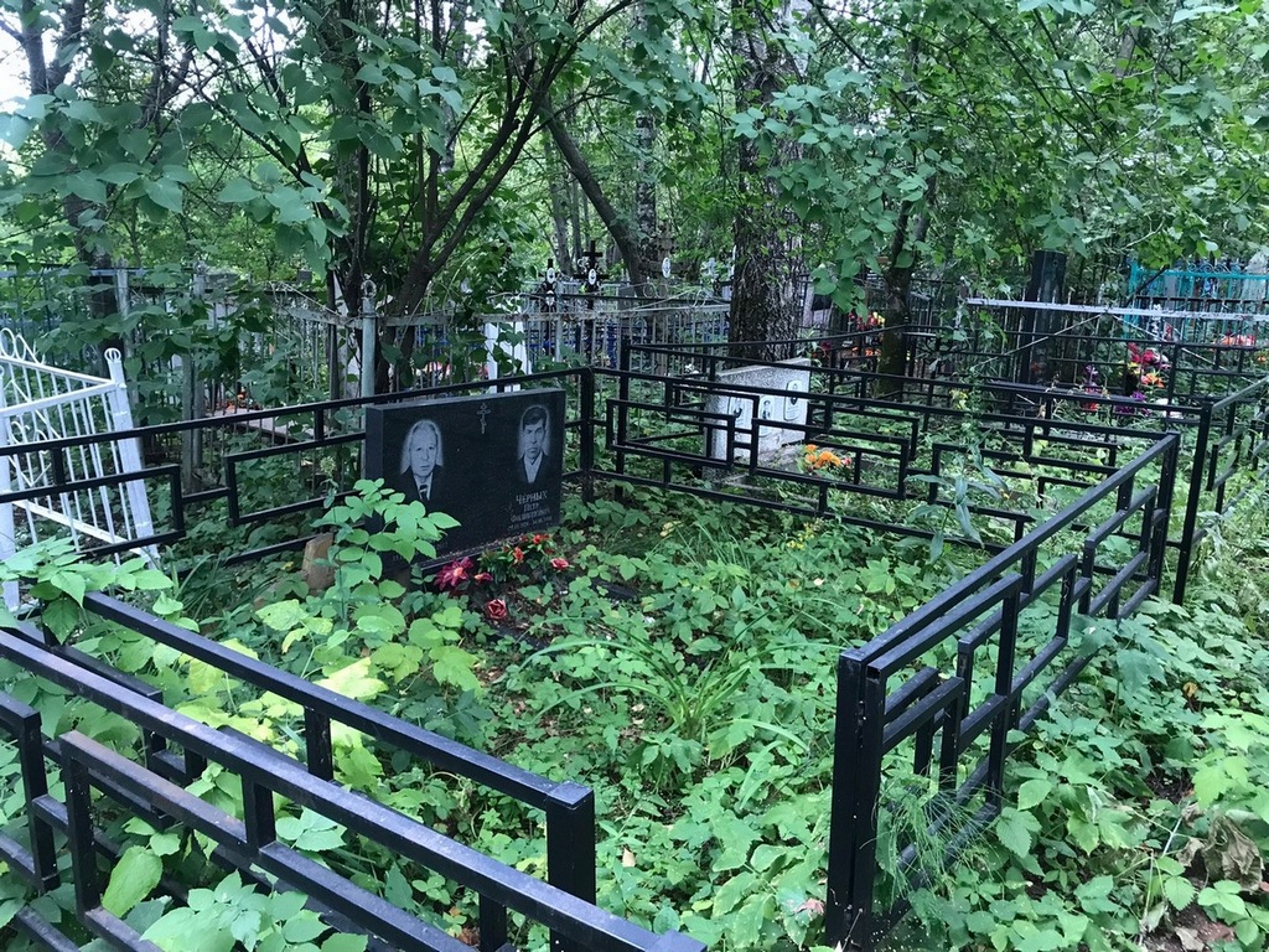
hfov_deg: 63.4
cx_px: 634
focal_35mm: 28
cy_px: 476
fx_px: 1026
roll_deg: -4.3
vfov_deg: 49.7
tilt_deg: -12.3
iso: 40
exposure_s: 1/25
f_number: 1.8
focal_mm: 3.99
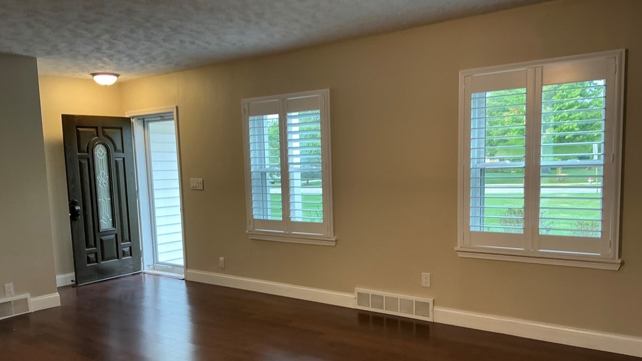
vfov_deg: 37.6
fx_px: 528
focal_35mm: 31
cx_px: 320
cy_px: 225
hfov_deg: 62.6
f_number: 1.8
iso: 64
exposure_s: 1/60
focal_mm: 3
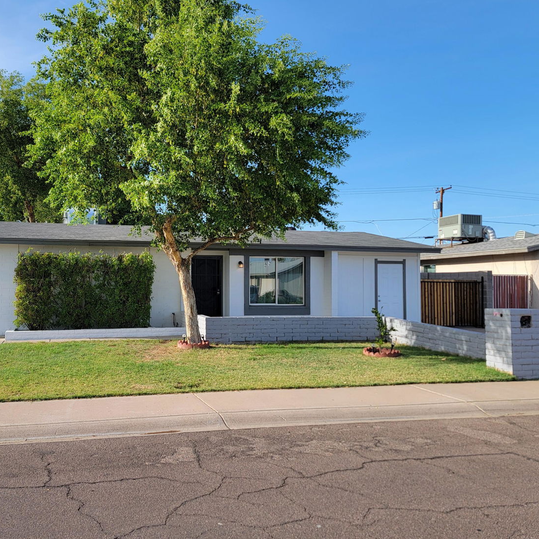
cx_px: 185
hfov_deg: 51.7
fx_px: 546
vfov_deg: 52.5
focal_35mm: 31
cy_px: 260
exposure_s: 1/542
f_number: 1.8
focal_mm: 6.7
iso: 16
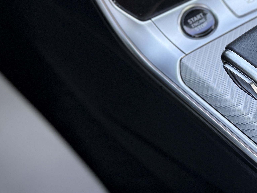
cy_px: 37
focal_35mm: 89
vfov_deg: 16.5
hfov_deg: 20.4
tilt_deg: -48.5
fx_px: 661
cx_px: 317
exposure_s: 1/121
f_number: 1.78
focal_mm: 6.76
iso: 64
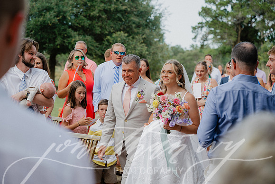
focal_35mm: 70
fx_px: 535
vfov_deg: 19.5
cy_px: 92
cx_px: 138
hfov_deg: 28.8
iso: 100
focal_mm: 70
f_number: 3.5
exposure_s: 1/500
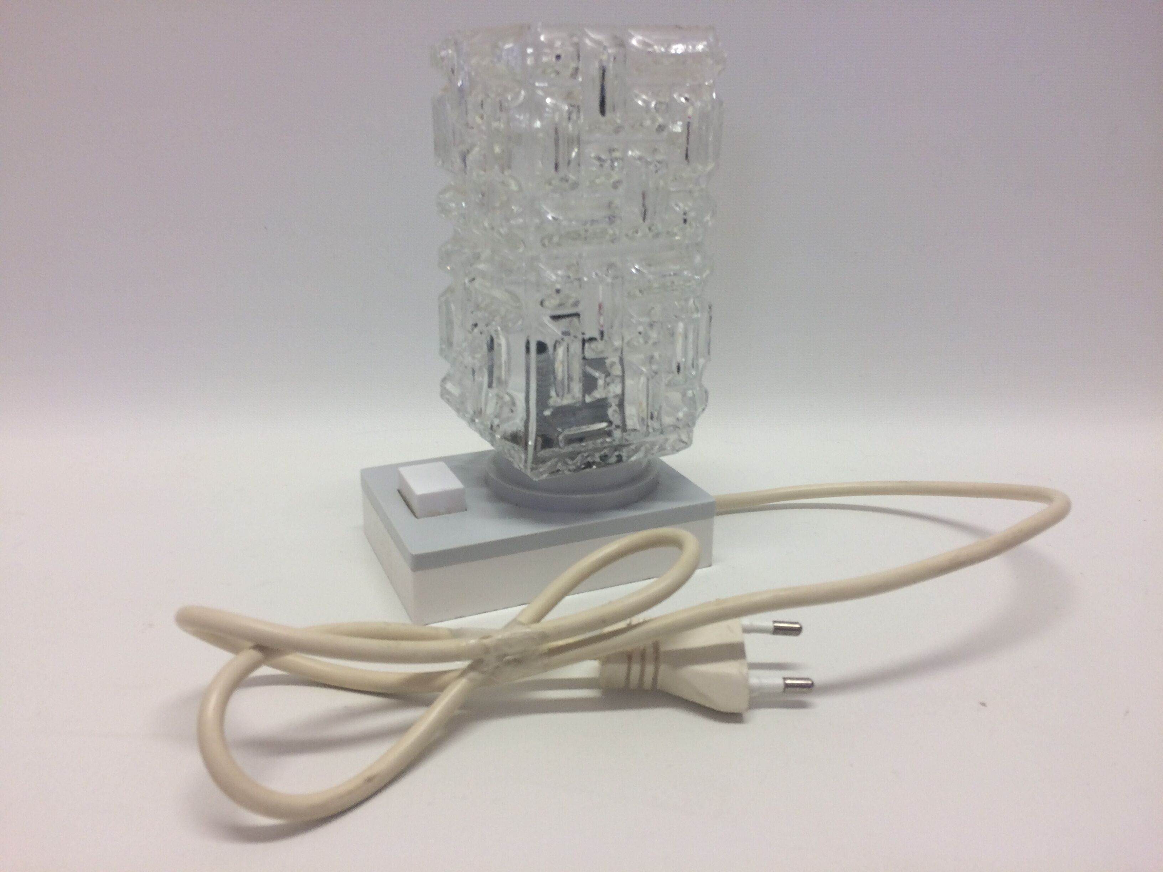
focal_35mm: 29
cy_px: 436
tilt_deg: -19.1
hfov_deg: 61.7
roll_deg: -0.3
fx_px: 974
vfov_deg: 48.2
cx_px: 582
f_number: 2.2
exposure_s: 1/50
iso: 40
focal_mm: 4.15
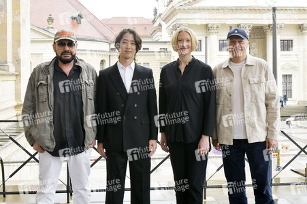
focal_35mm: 38
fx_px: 324
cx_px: 154
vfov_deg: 35.0
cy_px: 102
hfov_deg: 50.7
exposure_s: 1/250
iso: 1000
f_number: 8
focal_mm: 38
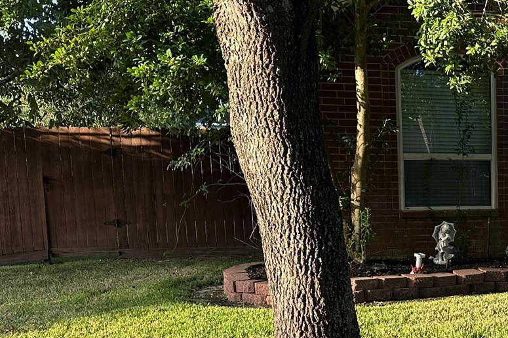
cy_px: 318
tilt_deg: -8.4
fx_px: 931
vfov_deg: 20.1
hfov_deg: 28.7
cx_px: 503
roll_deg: +0.1
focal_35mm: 66
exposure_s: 1/364
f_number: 1.78
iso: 80
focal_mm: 6.86
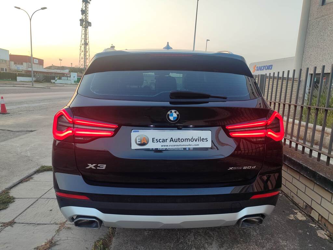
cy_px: 125
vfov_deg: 54.9
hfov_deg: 69.4
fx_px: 240
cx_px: 166
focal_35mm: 25
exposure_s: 1/50
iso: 58
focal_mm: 5.95
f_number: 1.89
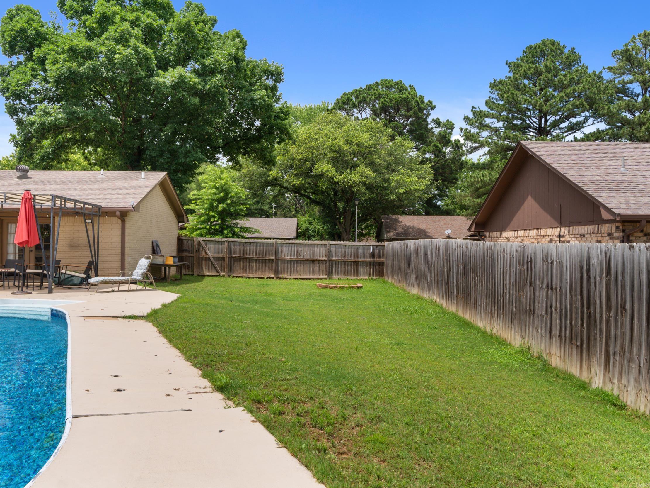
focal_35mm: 27
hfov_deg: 65.9
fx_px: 500
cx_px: 300
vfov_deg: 51.9
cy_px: 244
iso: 200
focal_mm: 16.4
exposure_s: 1/1250
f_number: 9
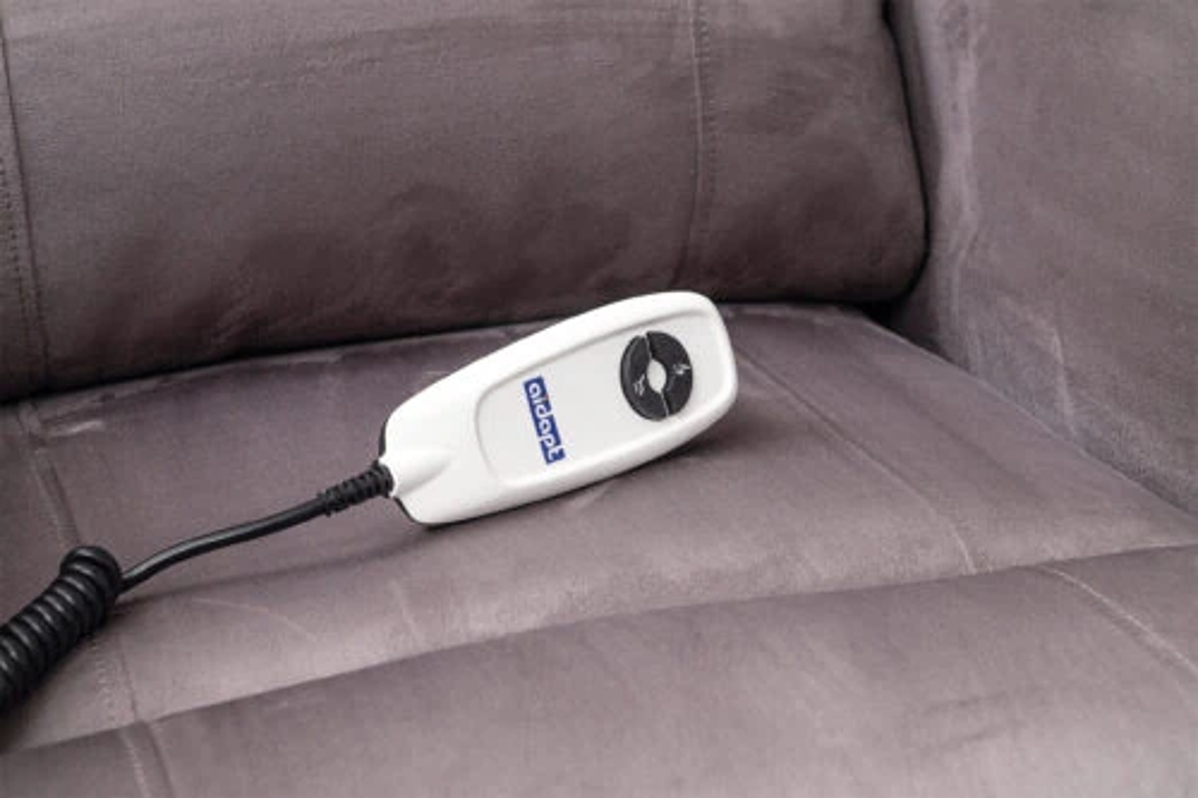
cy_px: 399
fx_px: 2495
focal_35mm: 75
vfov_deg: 18.2
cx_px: 599
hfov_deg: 27.0
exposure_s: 1/5
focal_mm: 50
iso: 100
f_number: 8
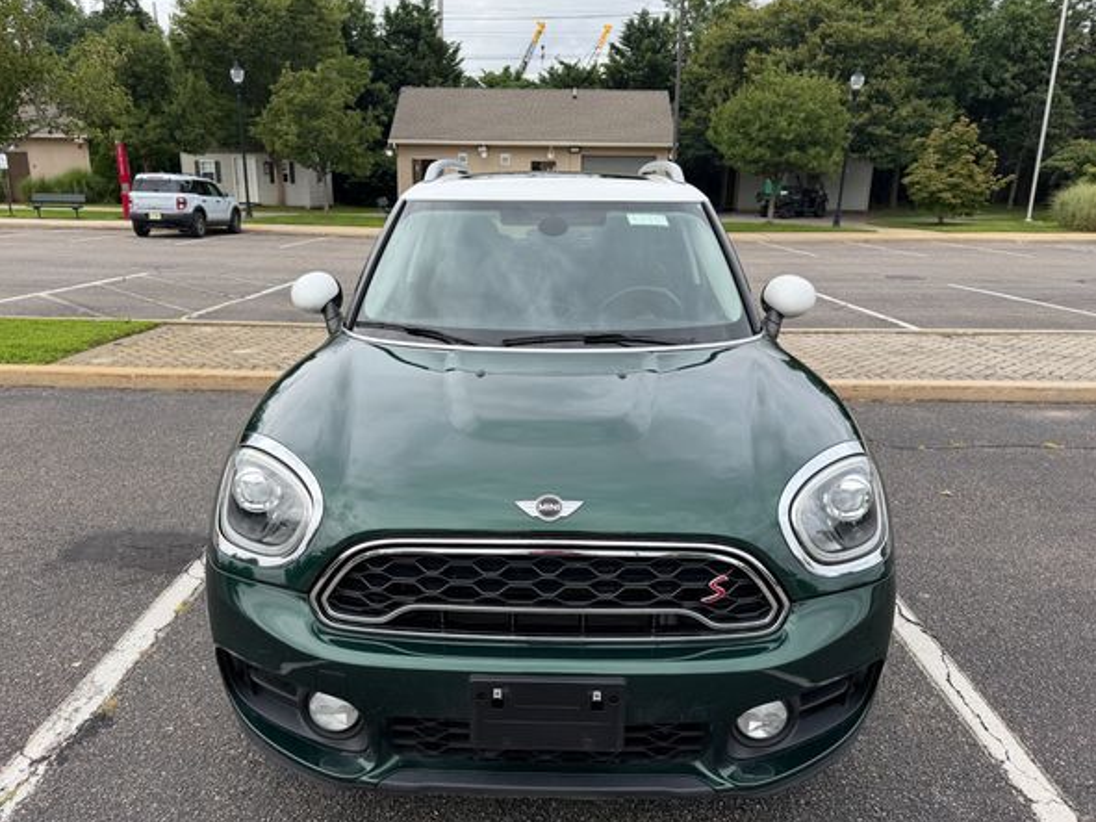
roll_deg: -0.7
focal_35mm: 26
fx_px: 823
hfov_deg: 67.3
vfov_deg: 53.0
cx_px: 532
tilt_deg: -17.2
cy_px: 440
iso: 80
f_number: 1.78
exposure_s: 1/840
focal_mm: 6.76
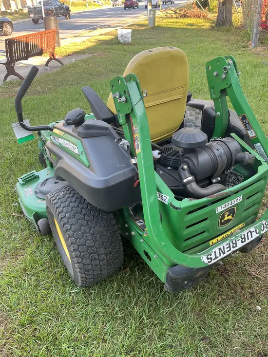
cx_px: 134
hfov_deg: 53.1
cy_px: 178
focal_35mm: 26
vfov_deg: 67.3
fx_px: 268
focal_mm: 5.1
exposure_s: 1/121
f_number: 1.6
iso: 50
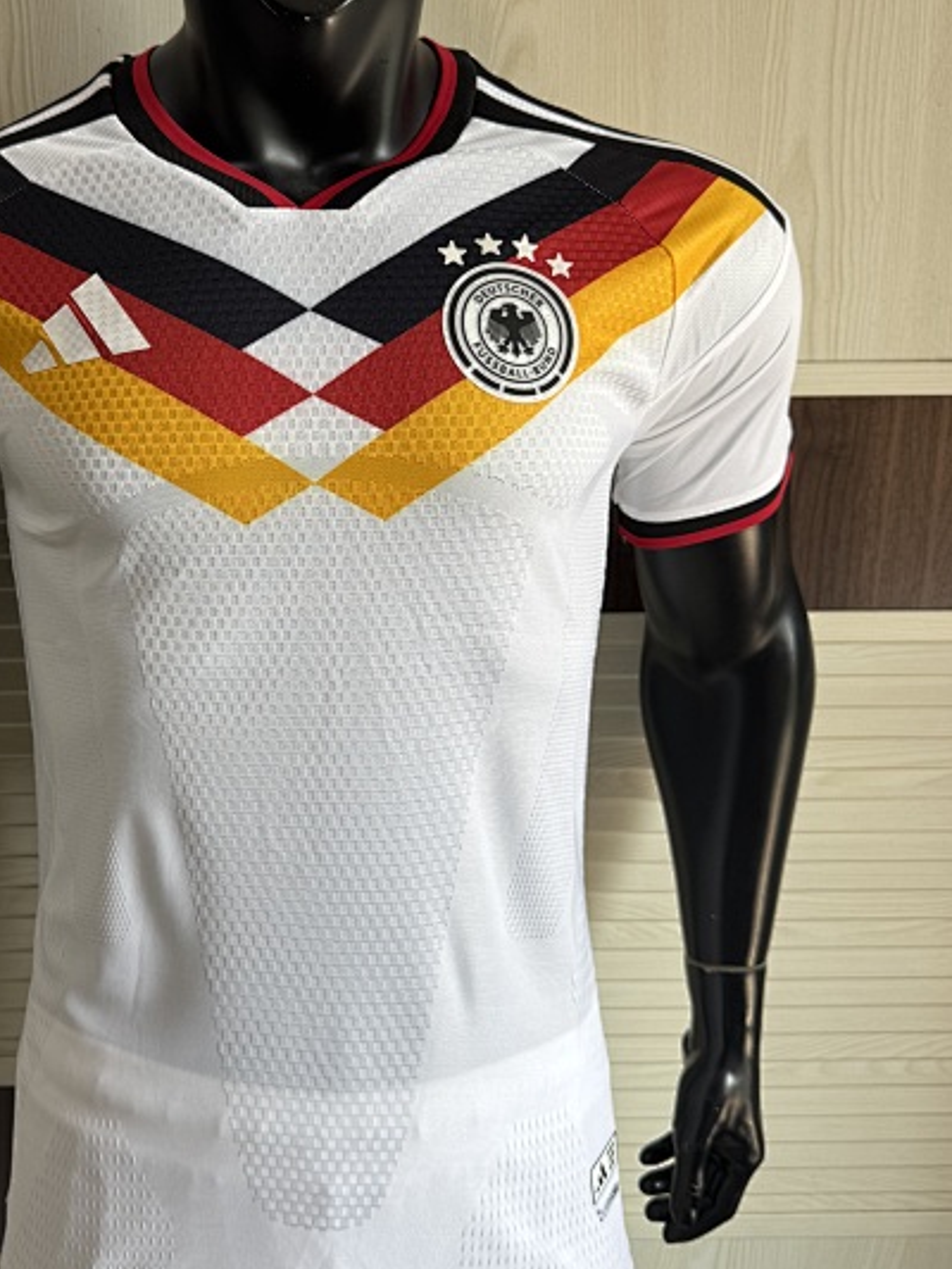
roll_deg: +0.2
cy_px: 567
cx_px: 286
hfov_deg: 39.0
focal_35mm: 36
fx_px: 1320
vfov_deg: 51.2
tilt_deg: -14.7
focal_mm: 6.76
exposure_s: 1/180
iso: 64
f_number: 1.78
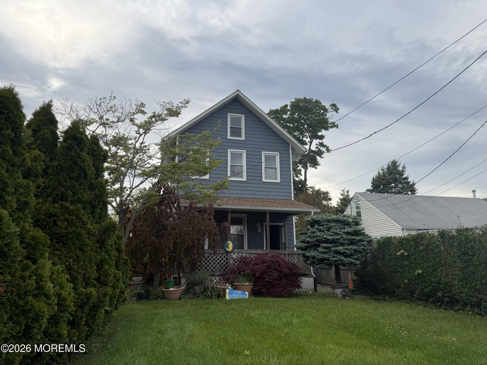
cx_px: 244
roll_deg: -0.4
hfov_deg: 71.6
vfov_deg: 56.8
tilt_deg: +13.7
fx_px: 338
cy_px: 182
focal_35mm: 24
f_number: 1.78
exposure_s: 1/2703
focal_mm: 6.76
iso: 80
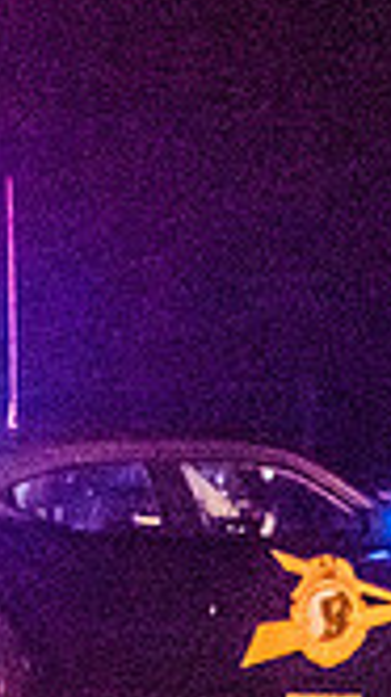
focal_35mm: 814
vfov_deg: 2.7
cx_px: -299
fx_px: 15049
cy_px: 339
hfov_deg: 1.5
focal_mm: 120
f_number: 4.8
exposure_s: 1/200
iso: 2000
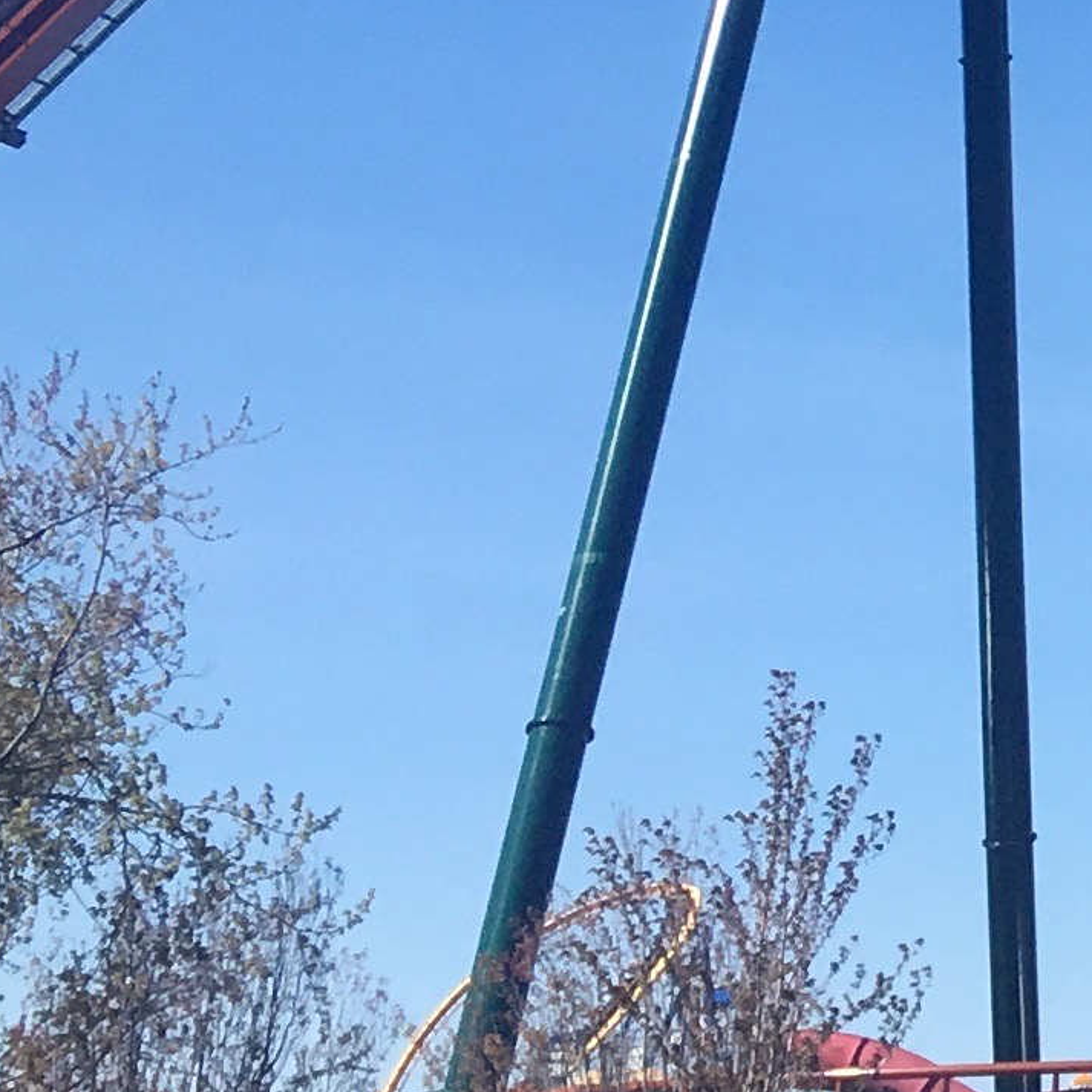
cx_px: 2581
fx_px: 5175
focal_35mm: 145
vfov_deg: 11.5
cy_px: -594
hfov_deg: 10.5
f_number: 2.2
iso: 25
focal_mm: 4.15
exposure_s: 1/1876
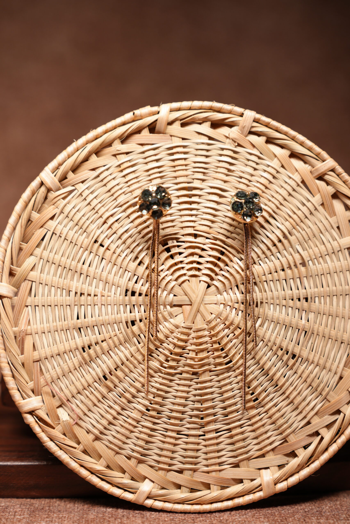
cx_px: 175
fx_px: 758
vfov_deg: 38.2
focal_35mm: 52
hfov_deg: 26.0
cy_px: 262
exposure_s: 1/100
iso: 160
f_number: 2.8
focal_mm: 35
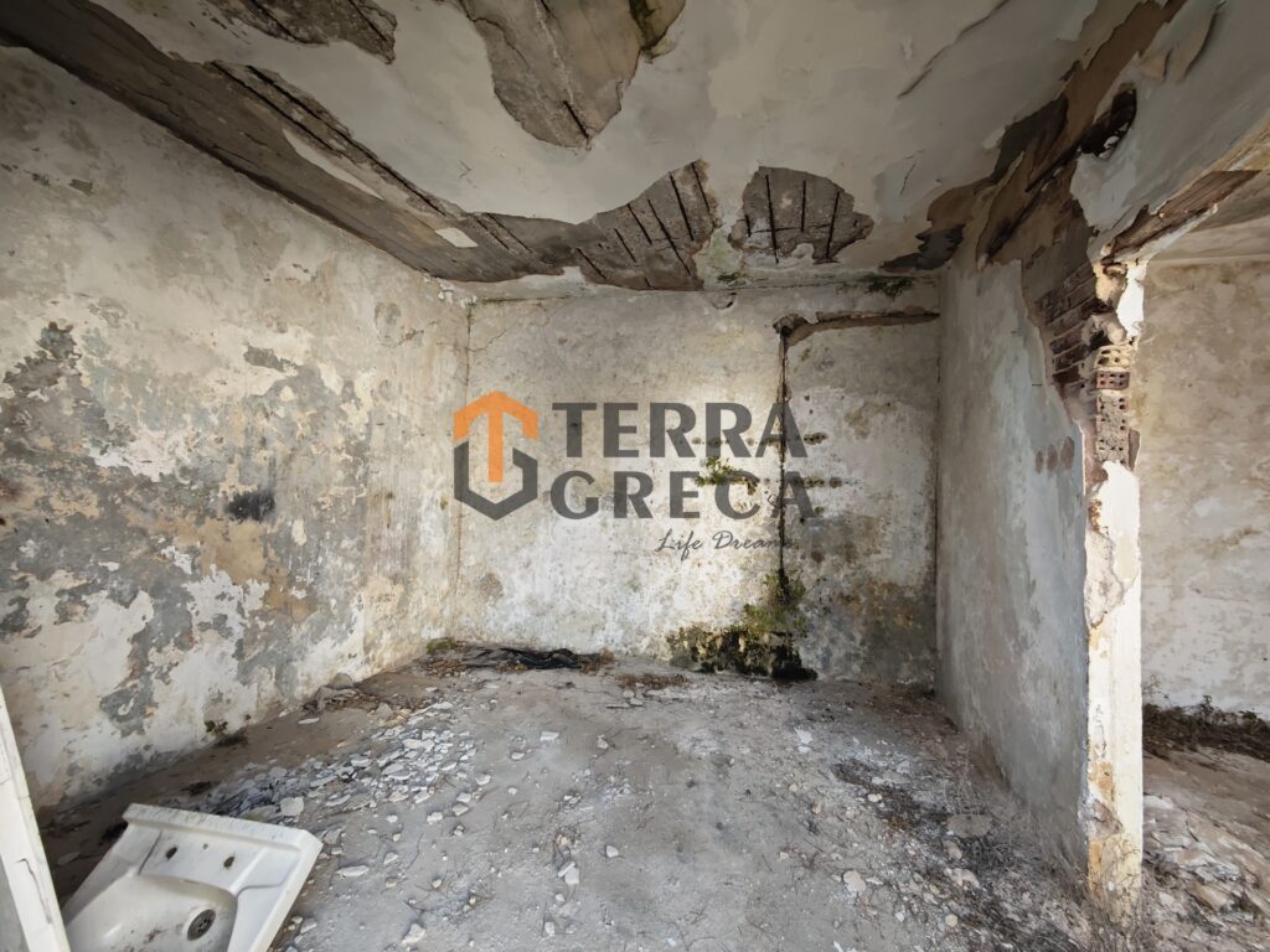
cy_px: 476
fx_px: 514
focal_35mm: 14
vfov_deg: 85.7
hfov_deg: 102.1
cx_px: 635
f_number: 2.2
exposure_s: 1/50
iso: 320
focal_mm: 2.16
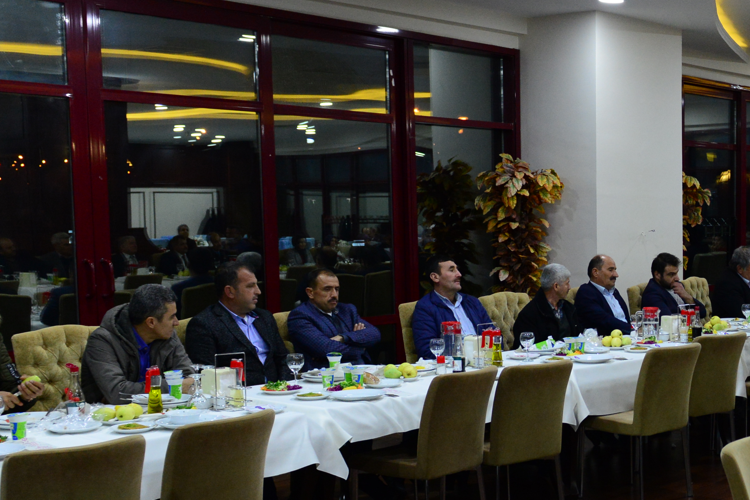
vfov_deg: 24.1
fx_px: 1166
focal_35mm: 56
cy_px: 336
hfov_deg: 33.2
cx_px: 717
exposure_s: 1/60
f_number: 4
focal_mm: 24
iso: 2000
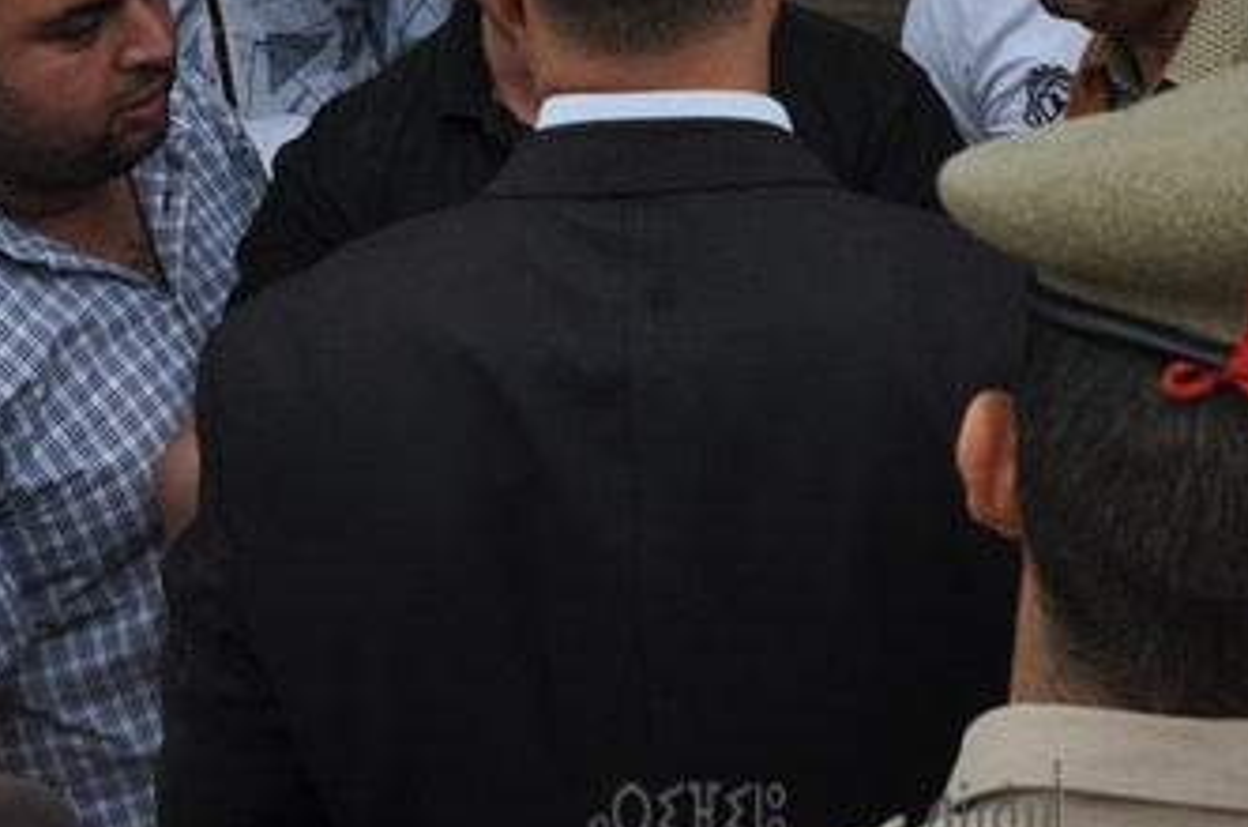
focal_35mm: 81
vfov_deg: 16.7
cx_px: 827
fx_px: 2803
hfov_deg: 25.0
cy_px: 280
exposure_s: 1/250
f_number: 8
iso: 200
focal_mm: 28
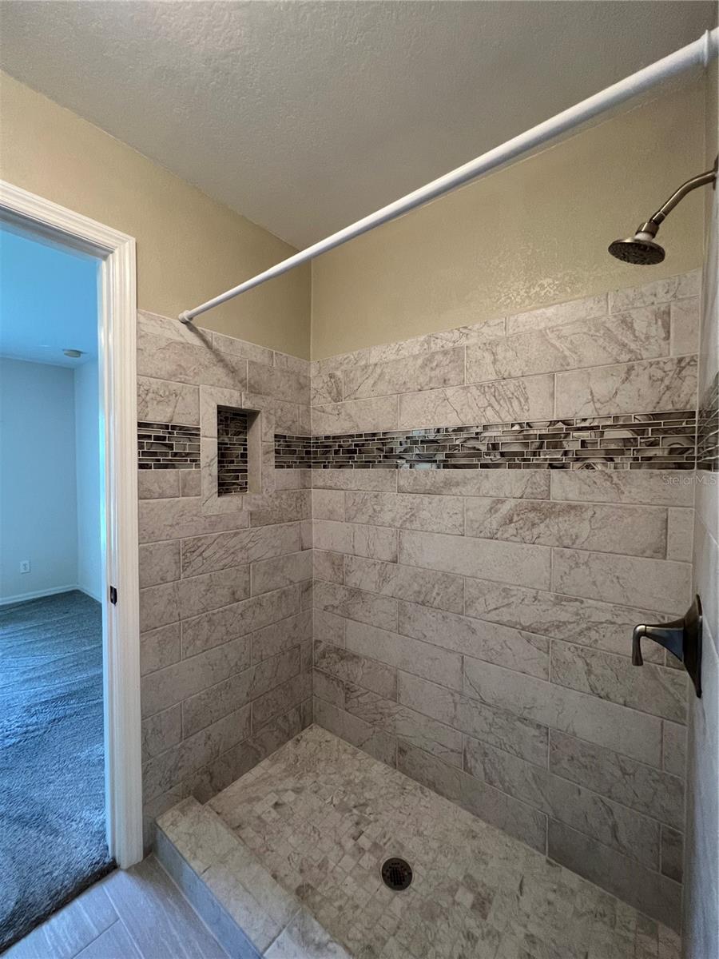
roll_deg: -1.1
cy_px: 480
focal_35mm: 13
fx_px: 360
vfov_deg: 106.2
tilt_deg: -2.1
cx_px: 360
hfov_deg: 89.9
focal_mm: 1.57
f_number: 1.8
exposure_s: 1/60
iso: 250
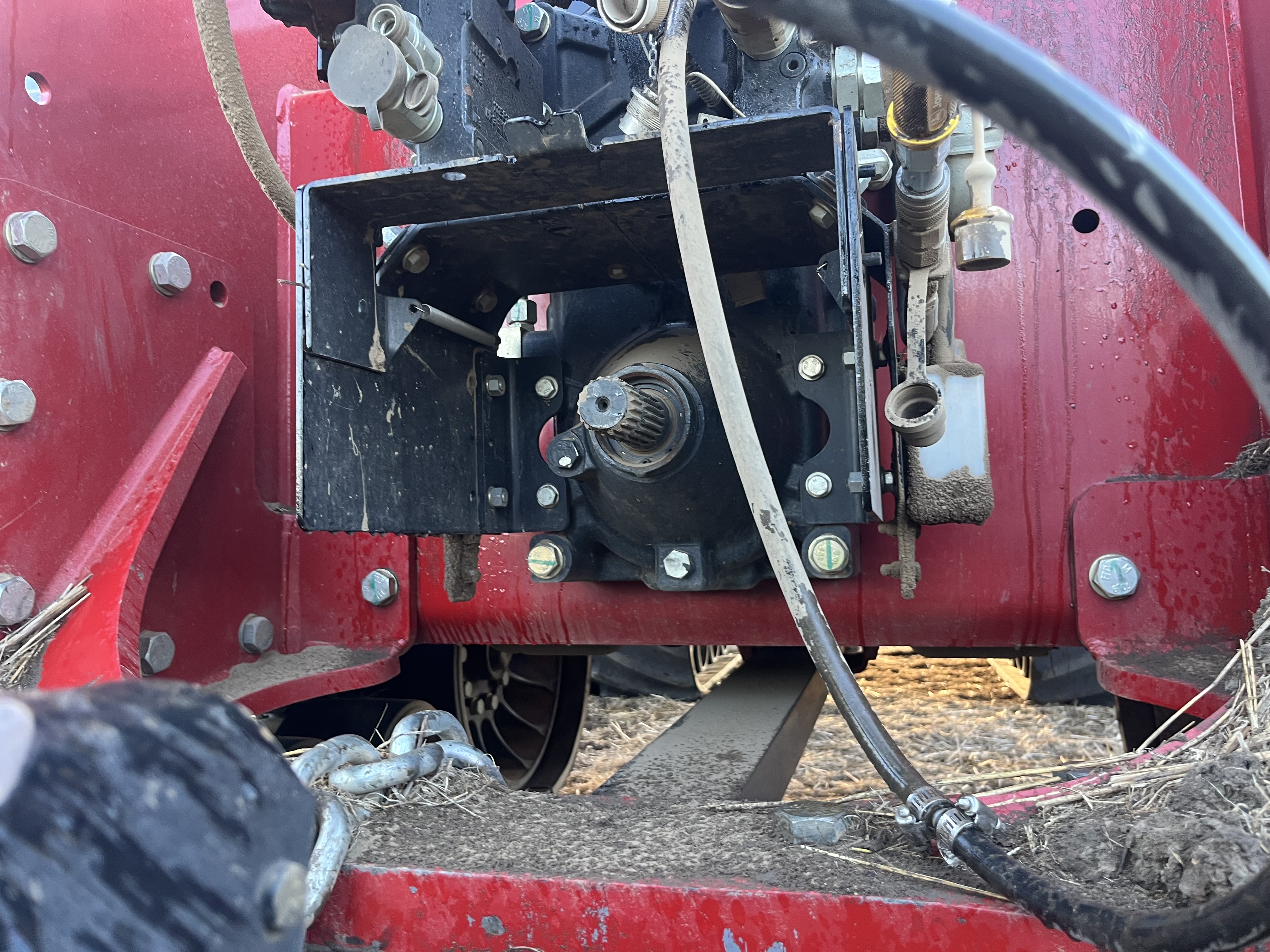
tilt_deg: +3.3
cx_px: 635
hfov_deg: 67.3
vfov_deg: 53.1
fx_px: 954
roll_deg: -1.8
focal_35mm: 26
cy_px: 476
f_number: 1.6
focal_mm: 5.1
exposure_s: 1/64
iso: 125
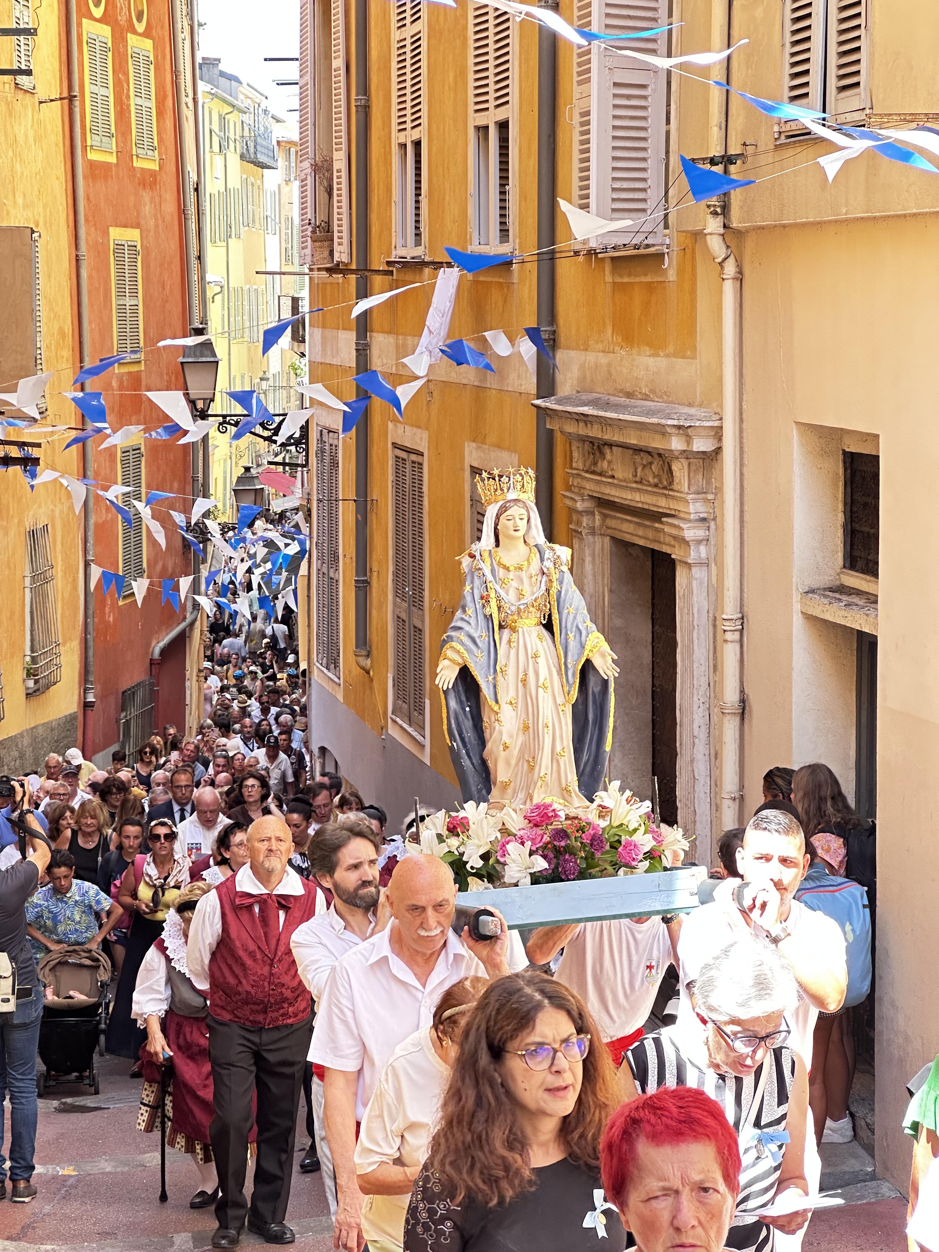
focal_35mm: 77
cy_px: 626
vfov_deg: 25.3
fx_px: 2785
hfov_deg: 19.1
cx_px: 470
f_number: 2.8
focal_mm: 9
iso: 100
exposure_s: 1/99
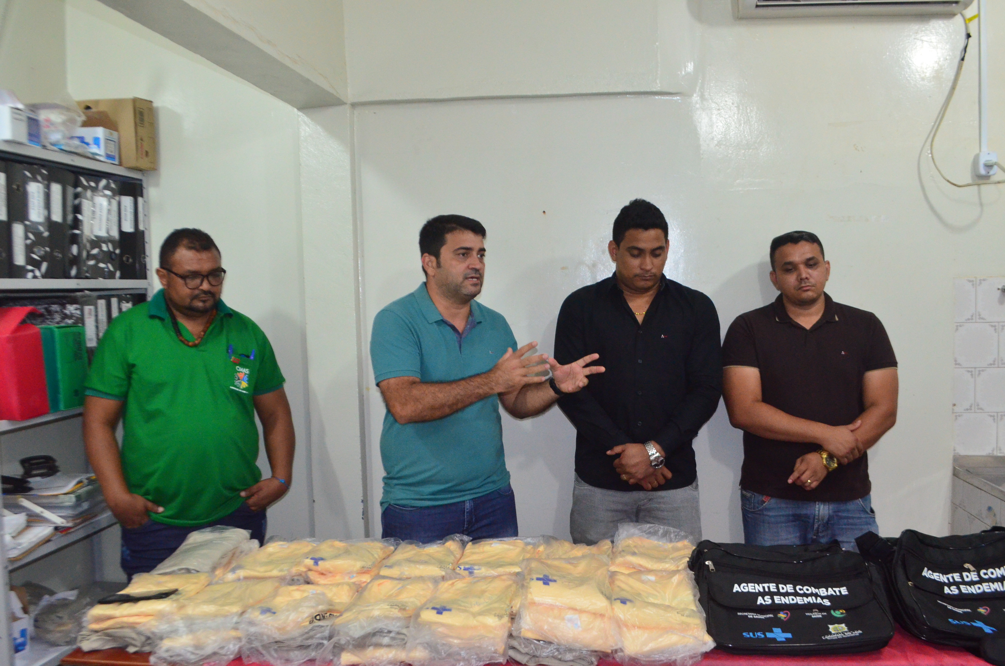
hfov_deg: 57.3
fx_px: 919
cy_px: 333
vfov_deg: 39.8
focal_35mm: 33
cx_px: 502
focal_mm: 22
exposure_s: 1/100
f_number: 6.3
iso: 2500
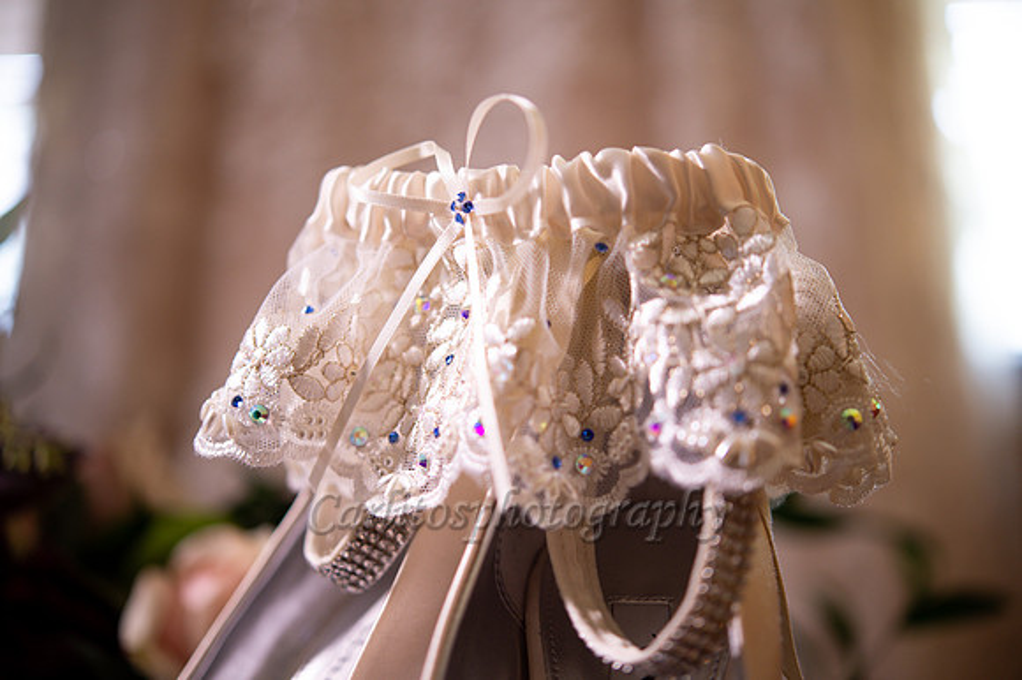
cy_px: 340
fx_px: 1702
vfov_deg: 22.6
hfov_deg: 33.4
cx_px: 511
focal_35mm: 60
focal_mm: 60
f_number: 3
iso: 400
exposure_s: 1/60
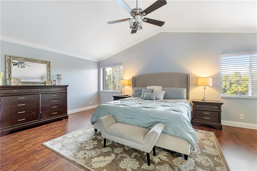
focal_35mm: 15
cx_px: 128
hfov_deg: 100.4
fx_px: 107
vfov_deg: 77.3
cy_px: 86
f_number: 10
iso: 250
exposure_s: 1/1.67
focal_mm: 10
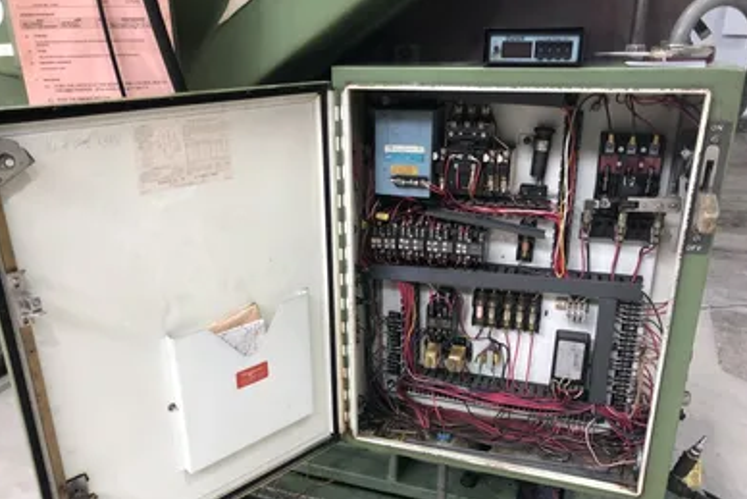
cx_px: 368
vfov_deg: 43.5
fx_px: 623
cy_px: 285
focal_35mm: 30
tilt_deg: -22.1
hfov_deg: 61.9
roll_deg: +0.6
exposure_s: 1/30
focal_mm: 4
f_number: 1.8
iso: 25
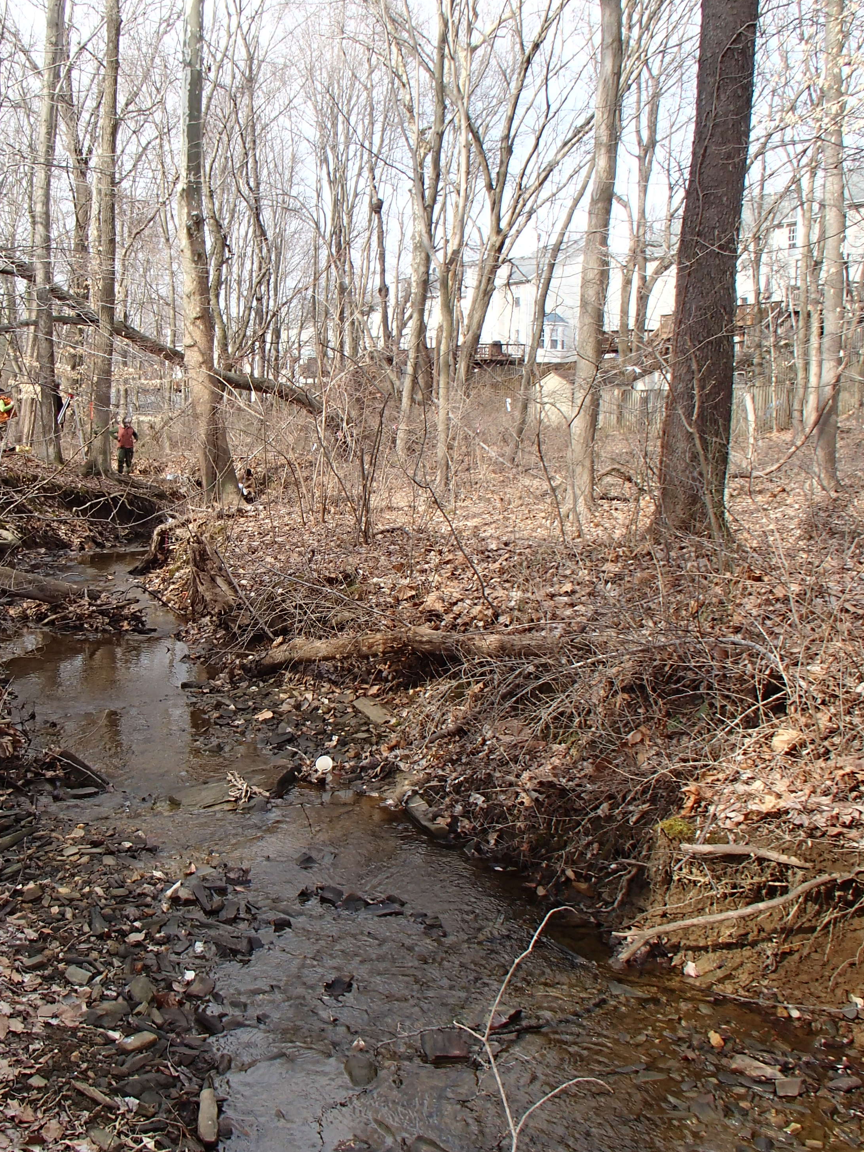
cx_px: 297
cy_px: 575
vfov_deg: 49.0
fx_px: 1265
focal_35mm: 38
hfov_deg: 37.4
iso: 100
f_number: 3.9
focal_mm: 5
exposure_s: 1/320
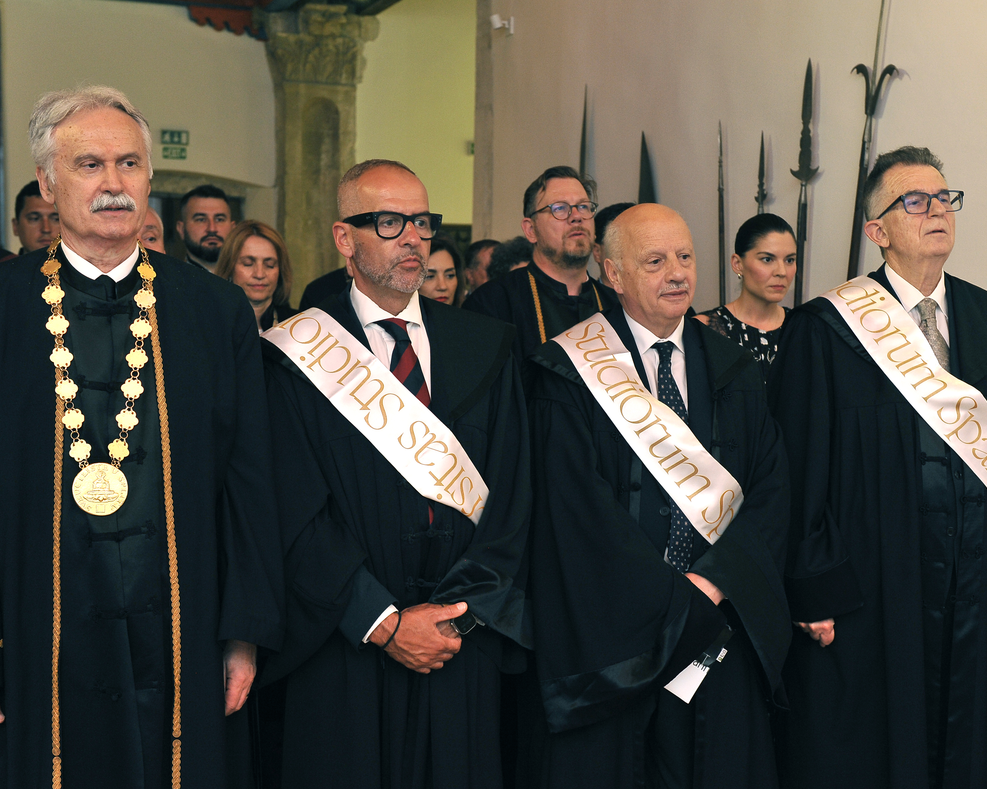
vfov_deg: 27.6
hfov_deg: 34.1
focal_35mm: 55
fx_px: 1607
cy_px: 390
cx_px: 507
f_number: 5.6
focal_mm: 48
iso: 1600
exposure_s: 1/125
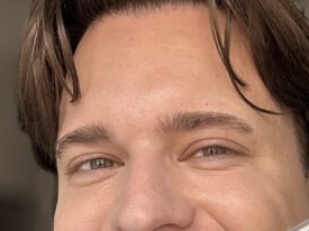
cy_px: 234
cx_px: 237
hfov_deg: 22.5
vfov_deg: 16.8
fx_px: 767
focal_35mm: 86
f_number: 1.9
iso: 50
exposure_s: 1/121
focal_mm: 2.69
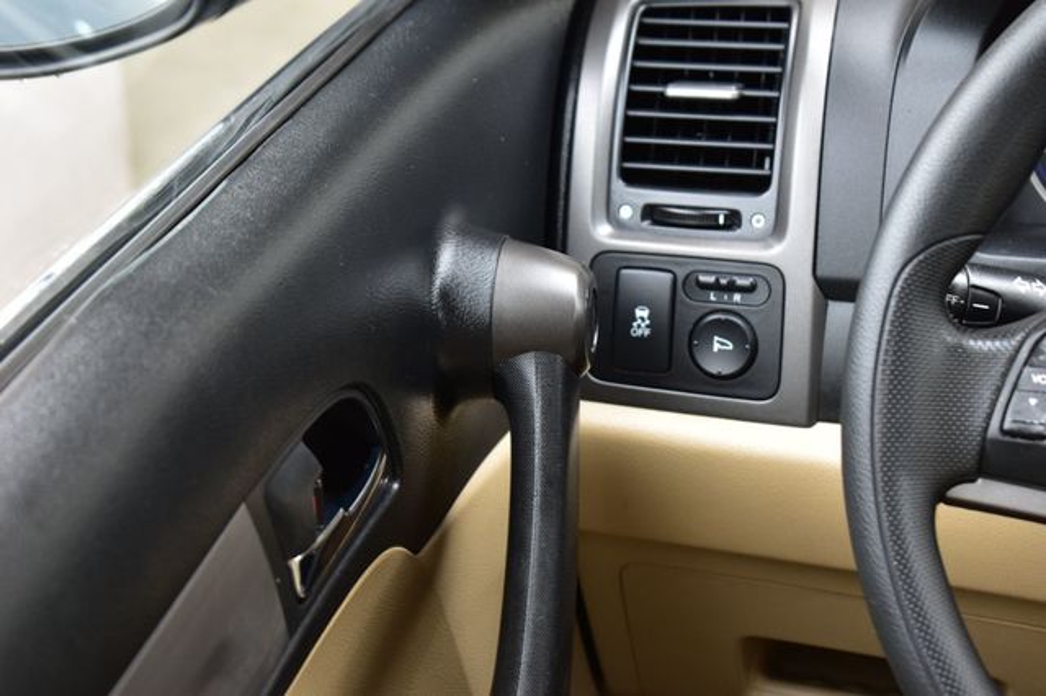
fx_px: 2396
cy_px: 348
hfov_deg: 24.6
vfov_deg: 16.5
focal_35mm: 82
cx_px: 523
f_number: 7.1
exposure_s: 1/25
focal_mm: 55
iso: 400
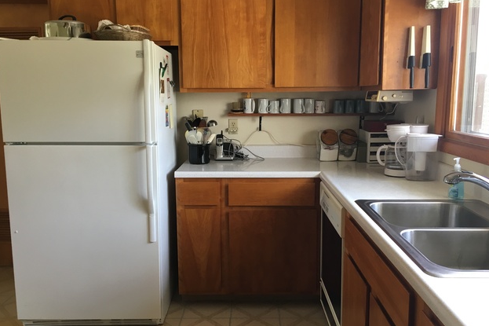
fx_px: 421
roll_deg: +0.2
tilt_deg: -8.8
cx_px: 247
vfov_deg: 42.3
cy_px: 159
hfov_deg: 60.3
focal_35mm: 31
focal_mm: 4.15
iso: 80
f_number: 2.2
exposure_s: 1/30
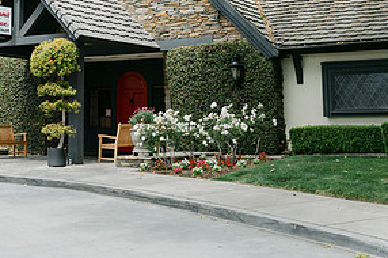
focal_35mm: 71
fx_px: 764
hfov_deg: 28.4
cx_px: 161
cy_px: 4
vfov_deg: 18.7
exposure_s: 1/500
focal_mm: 35
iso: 100
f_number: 5.6
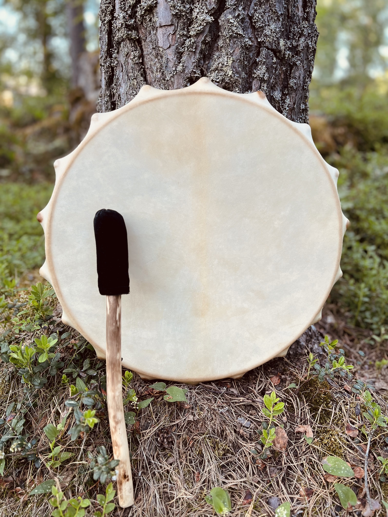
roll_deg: -0.6
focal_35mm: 26
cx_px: 194
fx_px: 389
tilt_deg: -19.2
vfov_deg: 67.3
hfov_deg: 53.1
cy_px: 258
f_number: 1.5
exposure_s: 1/121
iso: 50
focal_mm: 5.7
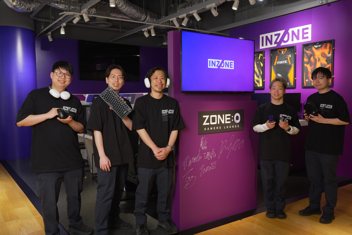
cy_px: 118
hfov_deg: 57.2
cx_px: 176
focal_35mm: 33
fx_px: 323
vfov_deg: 40.0
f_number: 8
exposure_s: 1/40
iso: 1000
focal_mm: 33
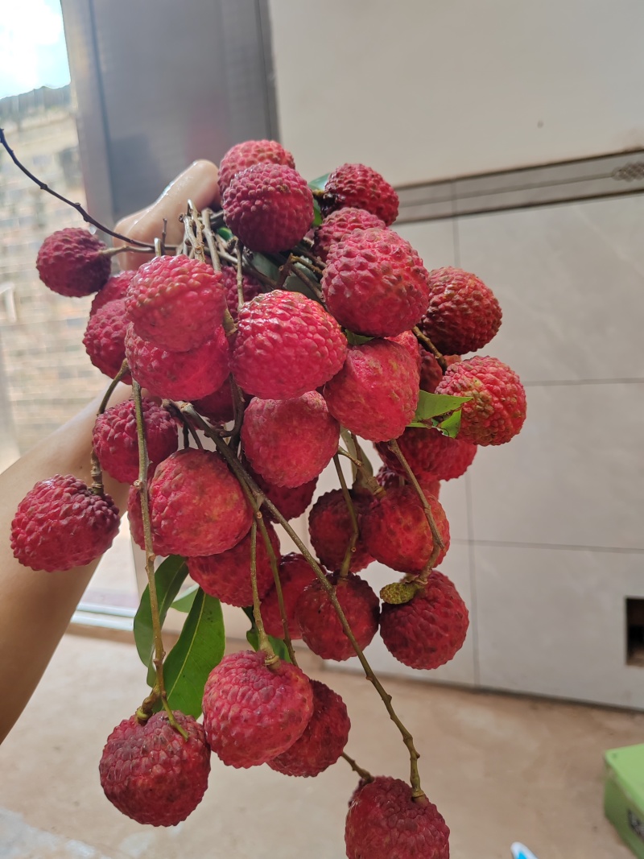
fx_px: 670
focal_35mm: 27
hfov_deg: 51.3
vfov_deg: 65.3
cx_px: 322
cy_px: 430
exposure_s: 1/110
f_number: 1.9
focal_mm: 5.52
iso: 100
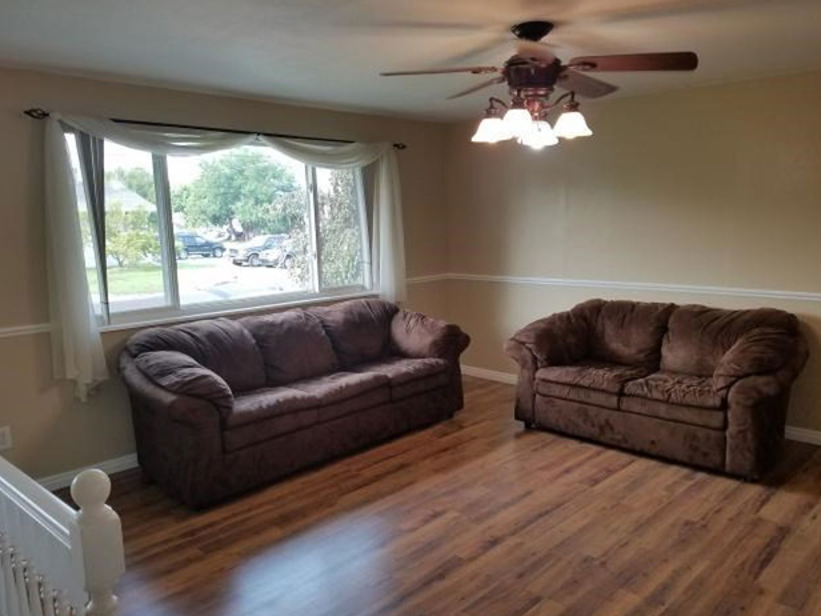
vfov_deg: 51.4
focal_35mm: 27
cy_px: 312
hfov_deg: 65.3
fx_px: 640
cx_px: 424
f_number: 1.7
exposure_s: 1/120
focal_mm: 4.2
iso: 64
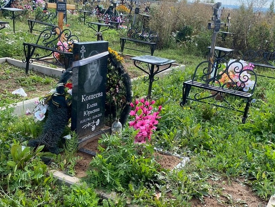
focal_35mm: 43
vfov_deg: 33.4
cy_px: 131
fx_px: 342
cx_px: 155
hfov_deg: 43.8
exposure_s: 1/772
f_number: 1.8
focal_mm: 4.25
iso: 32
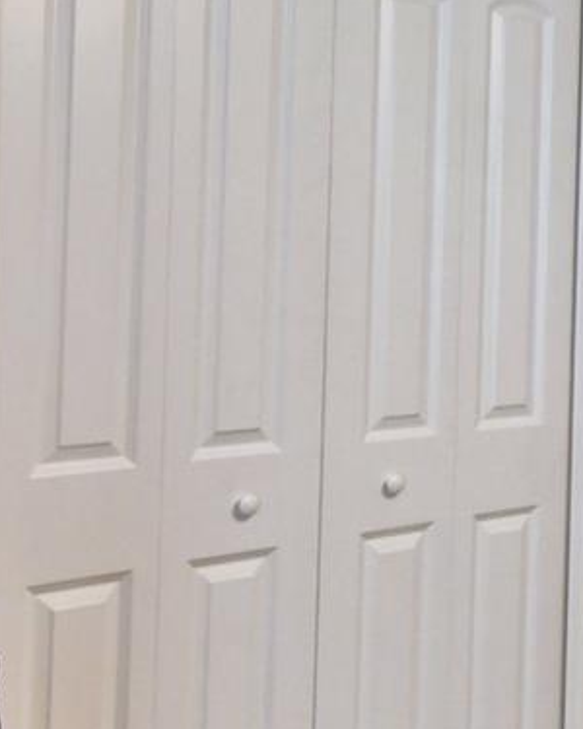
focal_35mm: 60
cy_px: 220
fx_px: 1294
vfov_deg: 31.1
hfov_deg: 22.5
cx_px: 770
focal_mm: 10
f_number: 4.5
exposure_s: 1/40
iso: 400
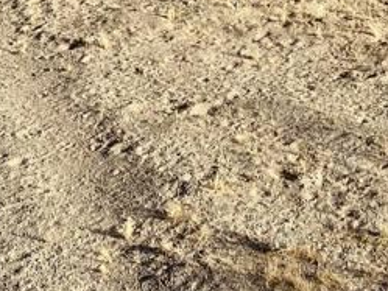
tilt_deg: -2.7
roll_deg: +0.4
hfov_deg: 18.1
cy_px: -299
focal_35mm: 107
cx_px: 332
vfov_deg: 12.2
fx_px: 1200
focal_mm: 4.25
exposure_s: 1/3497
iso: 32
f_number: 1.8
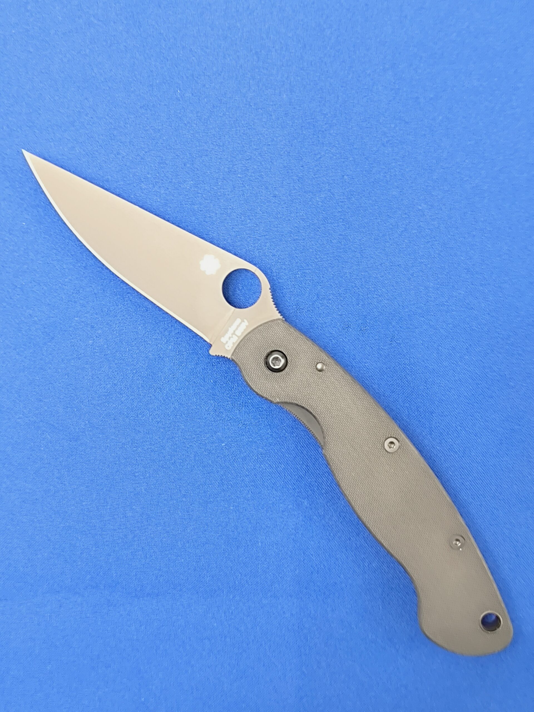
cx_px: 267
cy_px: 356
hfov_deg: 31.5
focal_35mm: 46
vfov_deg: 41.2
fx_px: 946
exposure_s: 1/33.3
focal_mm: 6.14
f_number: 1.65
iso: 1000
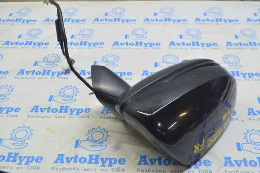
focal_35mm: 45
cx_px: 130
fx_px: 325
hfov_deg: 43.7
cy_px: 86
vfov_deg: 29.8
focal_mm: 30
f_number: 5.6
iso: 400
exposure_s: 1/20
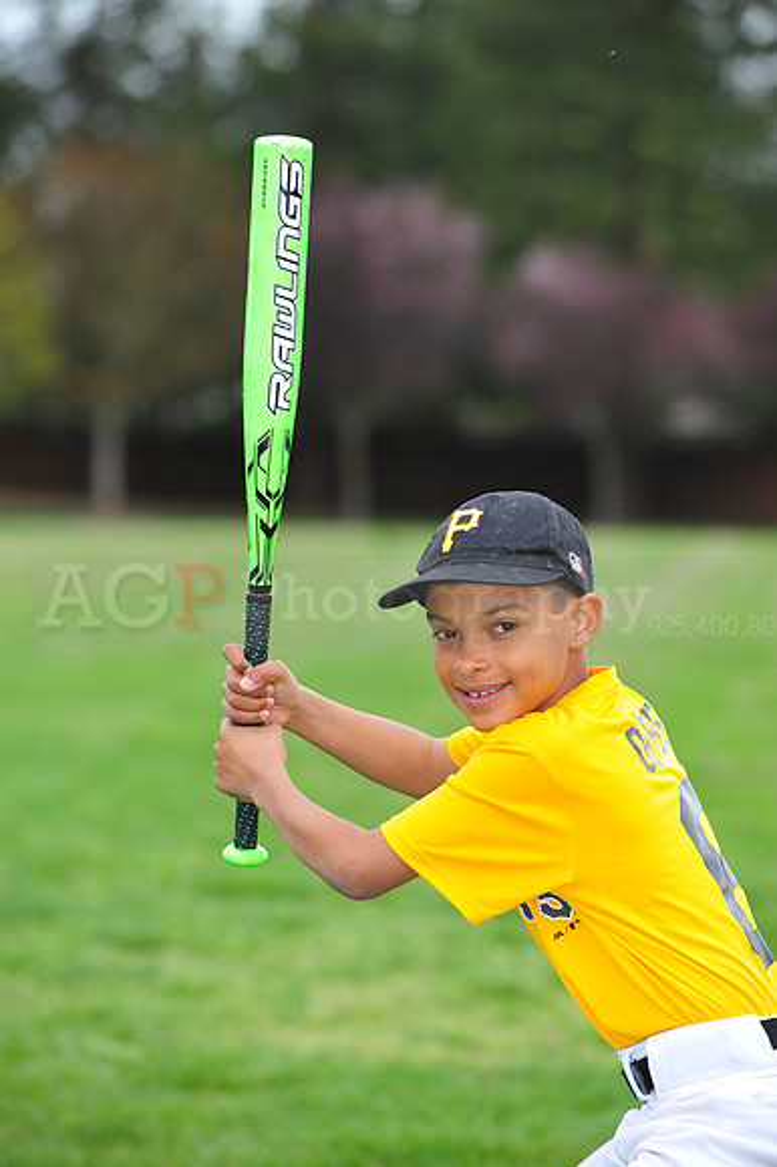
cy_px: 584
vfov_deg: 12.5
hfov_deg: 8.3
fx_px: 5348
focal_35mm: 165
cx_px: 388
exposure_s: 1/400
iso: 400
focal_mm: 165
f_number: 5
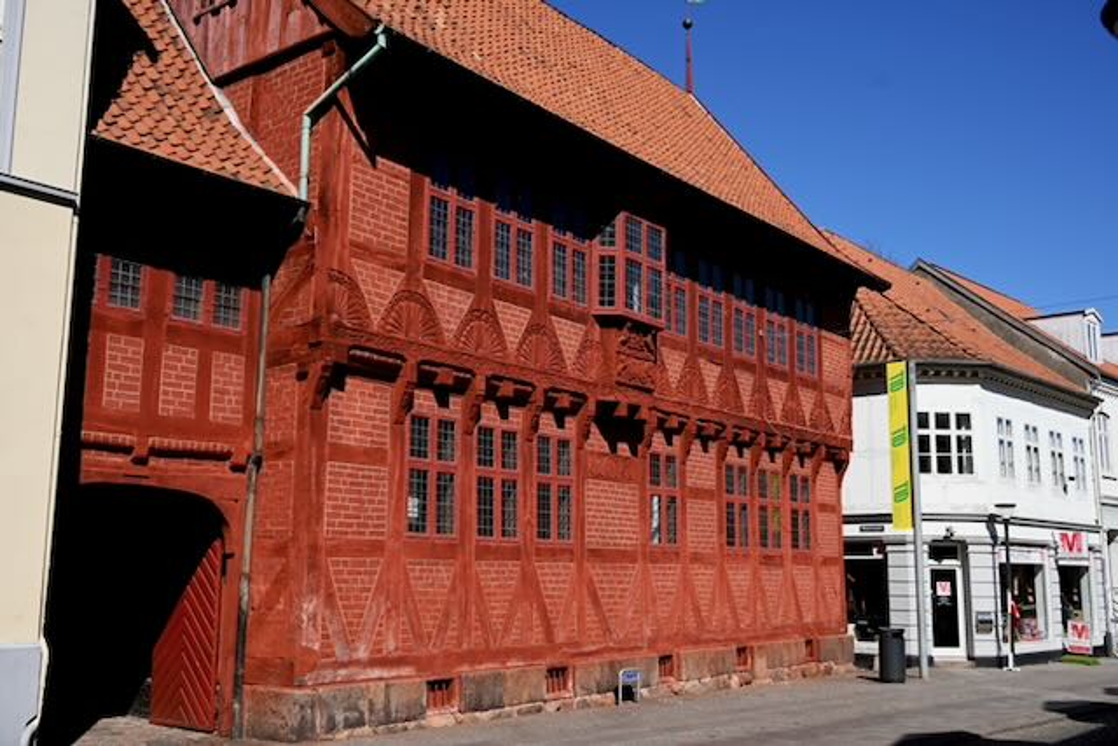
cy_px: 373
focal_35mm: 36
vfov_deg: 36.9
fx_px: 1118
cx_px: 559
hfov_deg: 53.1
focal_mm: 24
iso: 100
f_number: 9
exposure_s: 1/320
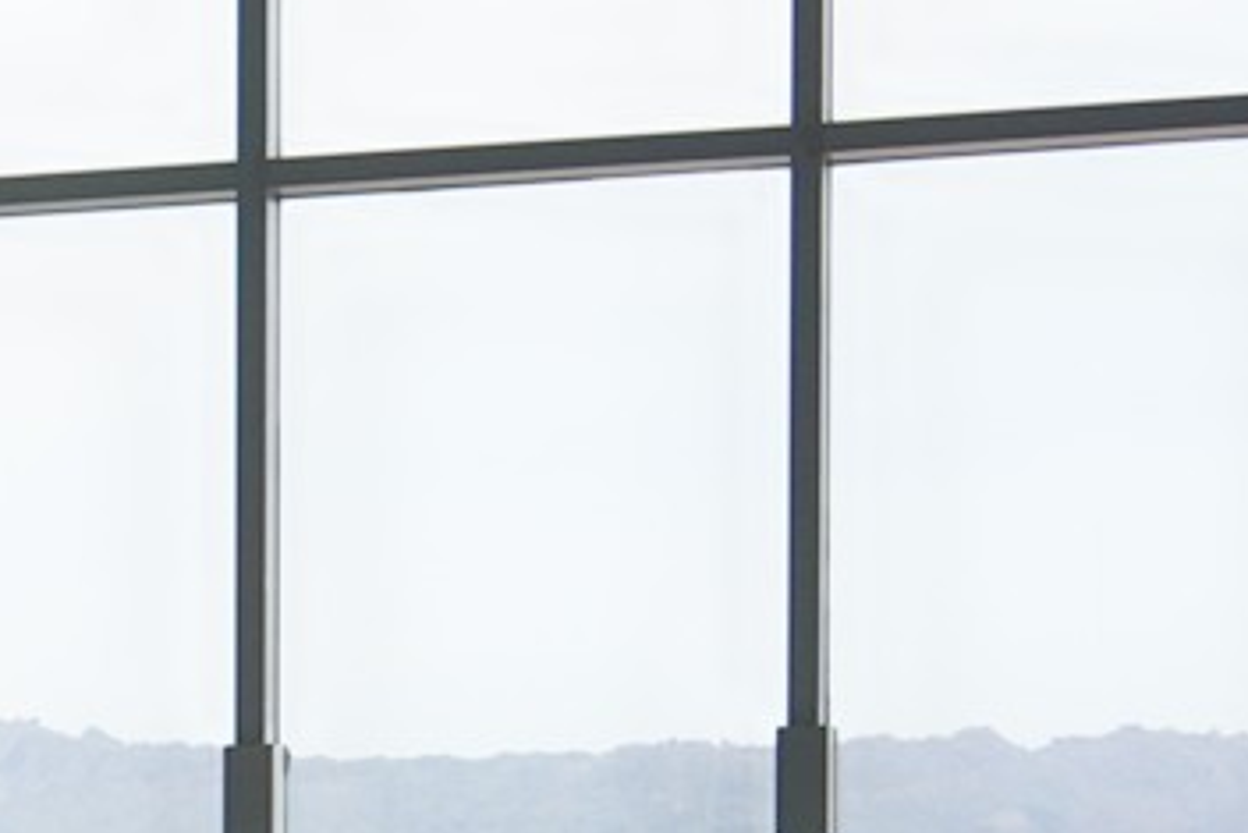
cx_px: -1762
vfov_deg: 6.7
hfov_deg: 9.2
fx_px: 6901
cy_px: 1535
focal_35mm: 199
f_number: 8
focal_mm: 35
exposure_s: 1/100
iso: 500
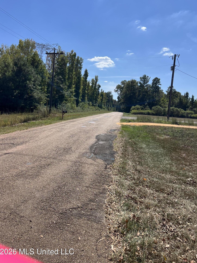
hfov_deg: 51.3
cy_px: 128
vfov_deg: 65.3
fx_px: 205
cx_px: 95
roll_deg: -3.5
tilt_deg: -3.7
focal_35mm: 27
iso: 50
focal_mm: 5.7
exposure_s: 1/5076
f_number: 1.5
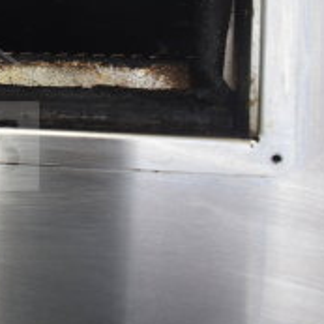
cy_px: 42
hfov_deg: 18.7
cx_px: -172
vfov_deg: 21.0
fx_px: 858
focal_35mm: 81
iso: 250
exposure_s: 1/30
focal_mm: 18
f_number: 3.5
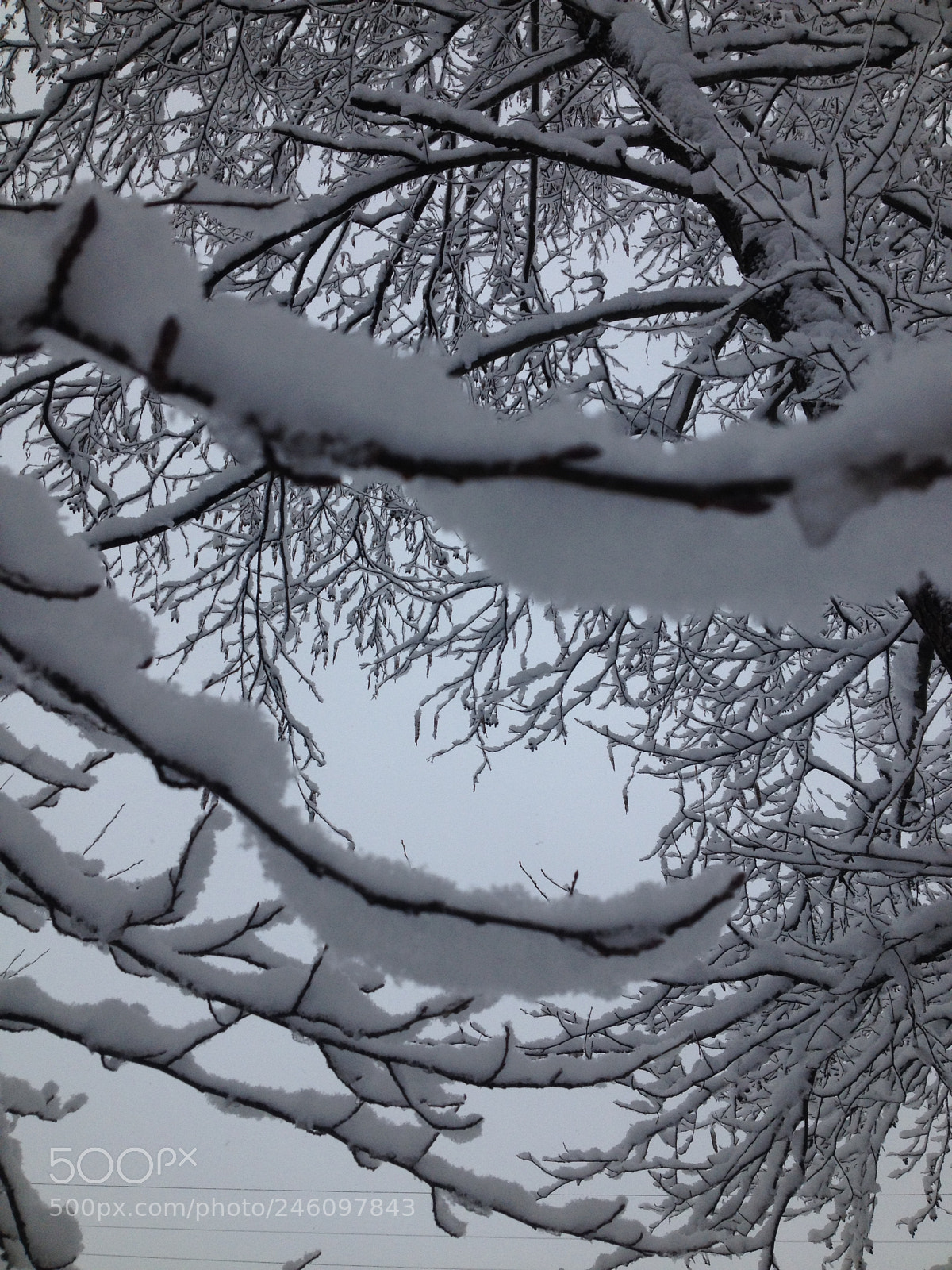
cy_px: 635
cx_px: 476
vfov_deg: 52.6
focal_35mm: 35
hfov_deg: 40.7
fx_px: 1283
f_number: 2.4
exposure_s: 1/1104
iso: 50
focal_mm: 4.28
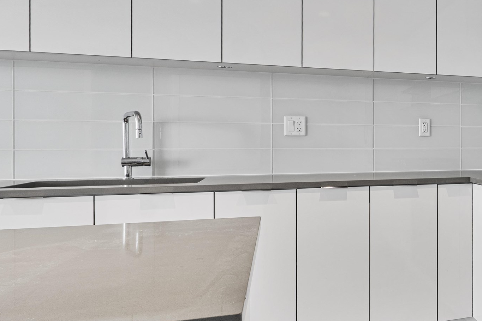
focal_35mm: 37
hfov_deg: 43.5
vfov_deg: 35.8
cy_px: 159
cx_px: 494
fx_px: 497
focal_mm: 11
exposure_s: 1/3
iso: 100
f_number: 9
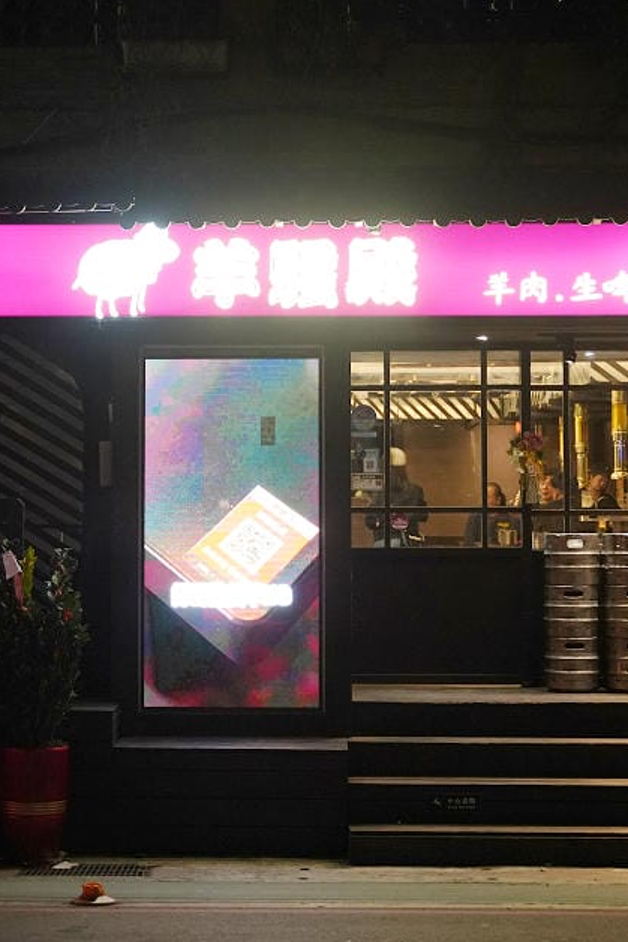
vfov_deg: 24.2
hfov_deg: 16.2
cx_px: 219
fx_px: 2199
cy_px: 392
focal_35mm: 84
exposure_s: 1/160
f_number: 2.8
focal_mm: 44
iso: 1600
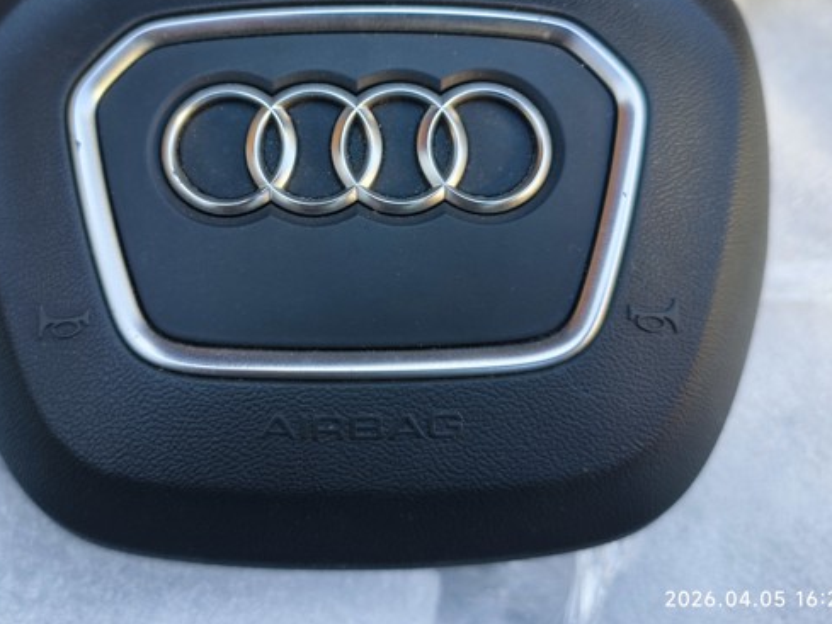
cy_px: 233
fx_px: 817
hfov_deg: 53.7
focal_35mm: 34
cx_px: 345
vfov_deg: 41.5
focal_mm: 4.94
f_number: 1.5
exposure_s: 1/99.8
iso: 80
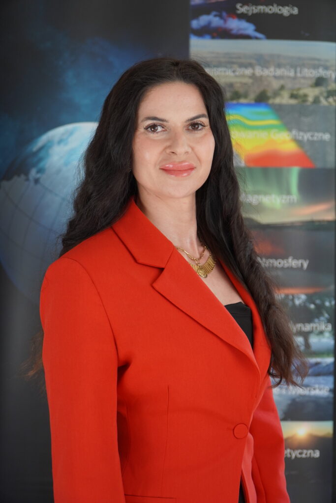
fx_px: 1029
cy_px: 252
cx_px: 168
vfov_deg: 27.5
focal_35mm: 74
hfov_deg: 18.6
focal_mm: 49
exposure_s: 1/160
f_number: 4
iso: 640
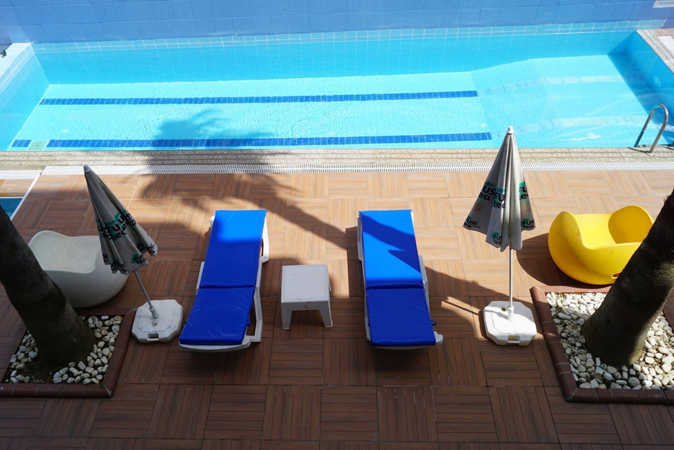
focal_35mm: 27
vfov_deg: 48.0
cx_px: 337
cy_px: 225
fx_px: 506
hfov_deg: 67.4
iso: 100
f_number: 10
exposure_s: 1/160
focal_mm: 18
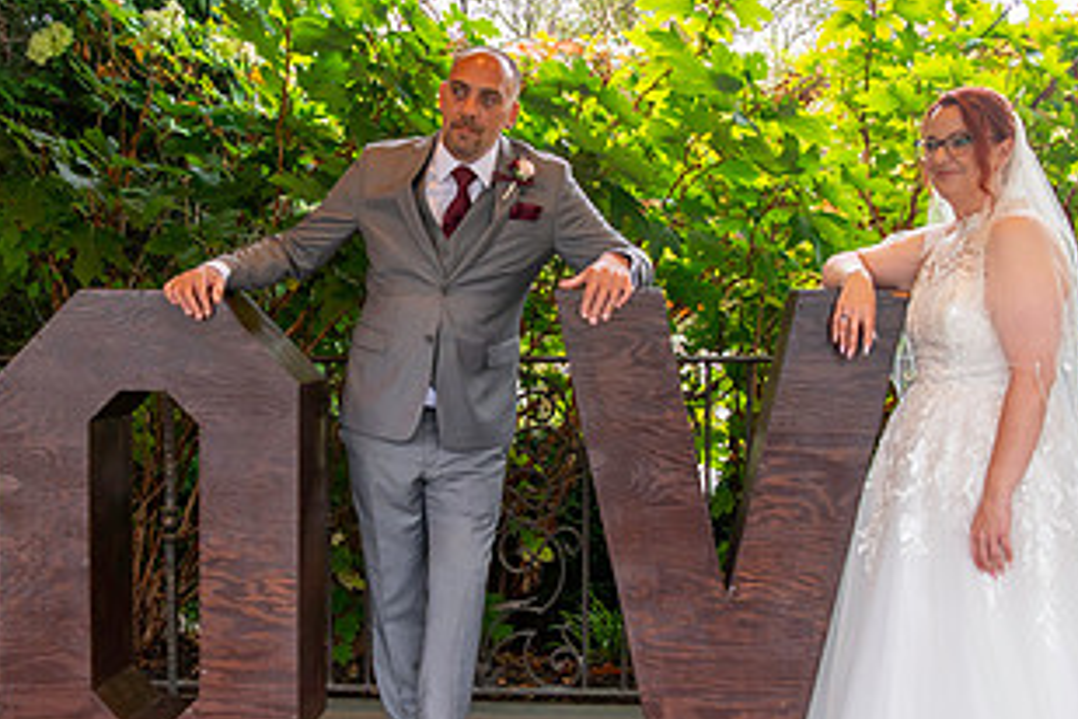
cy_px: 437
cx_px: 484
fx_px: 1767
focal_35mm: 59
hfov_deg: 33.9
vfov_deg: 23.0
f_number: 4.5
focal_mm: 30
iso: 800
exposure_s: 1/80
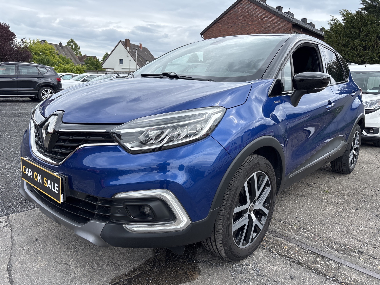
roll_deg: -3.8
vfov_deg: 53.1
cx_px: 190
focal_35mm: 26
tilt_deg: -11.4
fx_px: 285
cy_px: 142
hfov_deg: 67.3
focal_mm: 5.96
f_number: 1.6
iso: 50
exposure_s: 1/1418
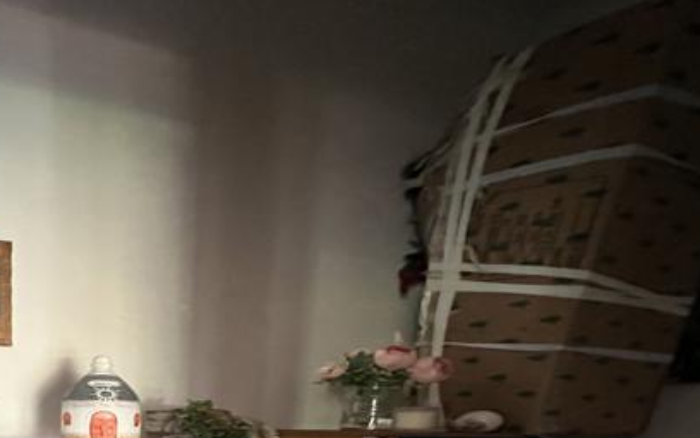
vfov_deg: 36.7
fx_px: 515
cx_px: 170
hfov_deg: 64.1
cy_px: 510
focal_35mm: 27
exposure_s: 1/40
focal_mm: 1.57
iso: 1250
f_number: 1.8
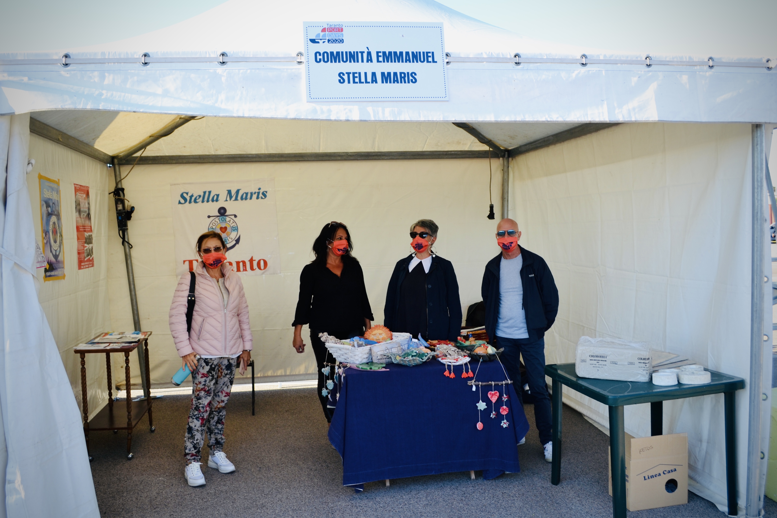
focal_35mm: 30
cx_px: 388
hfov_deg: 61.9
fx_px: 647
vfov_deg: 43.6
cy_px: 259
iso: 125
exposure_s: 1/125
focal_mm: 20
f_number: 5.6
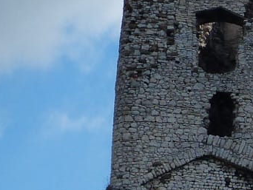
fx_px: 2706
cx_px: 493
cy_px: 87
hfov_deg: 5.3
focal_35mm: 370
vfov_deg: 4.0
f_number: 4
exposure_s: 1/1600
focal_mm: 11.9
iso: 160
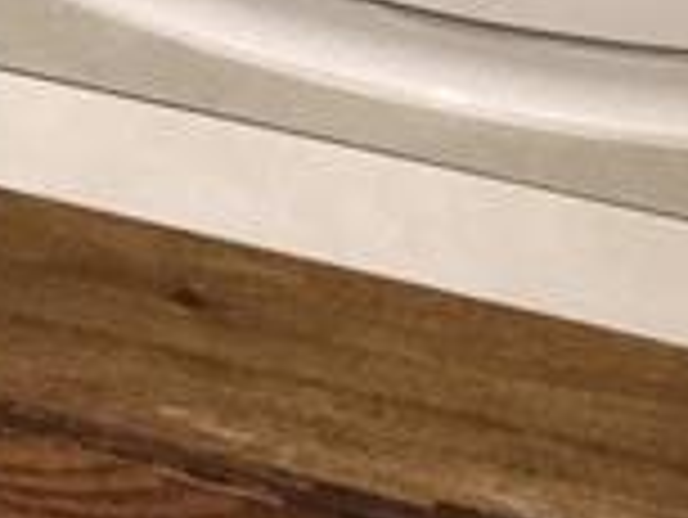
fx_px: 3859
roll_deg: +0.6
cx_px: -1358
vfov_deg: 7.5
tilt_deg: -23.4
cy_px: -329
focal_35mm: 194
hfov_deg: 8.5
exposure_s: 1/16
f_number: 2.2
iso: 100
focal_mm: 4.15
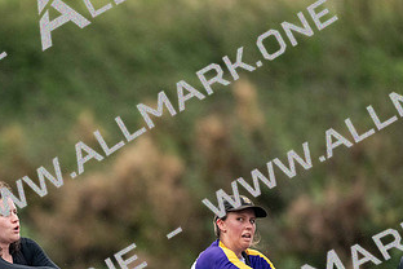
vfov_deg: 1.2
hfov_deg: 1.8
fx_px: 12481
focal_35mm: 1115
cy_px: 240
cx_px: 108
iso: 3600
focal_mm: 600
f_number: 4
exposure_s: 1/2500
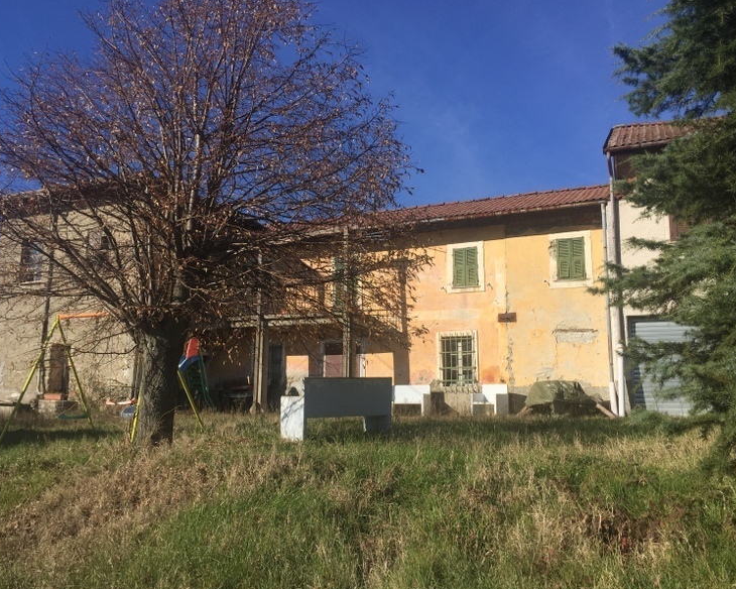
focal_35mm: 31
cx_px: 356
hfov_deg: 57.2
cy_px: 301
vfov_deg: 47.1
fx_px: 675
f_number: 2.2
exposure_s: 1/2639
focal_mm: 4.15
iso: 32
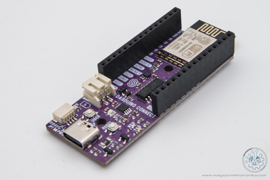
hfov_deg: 39.6
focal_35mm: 50
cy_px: 90
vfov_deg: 27.0
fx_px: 375
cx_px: 135
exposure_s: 1/250
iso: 800
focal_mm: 50
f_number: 13
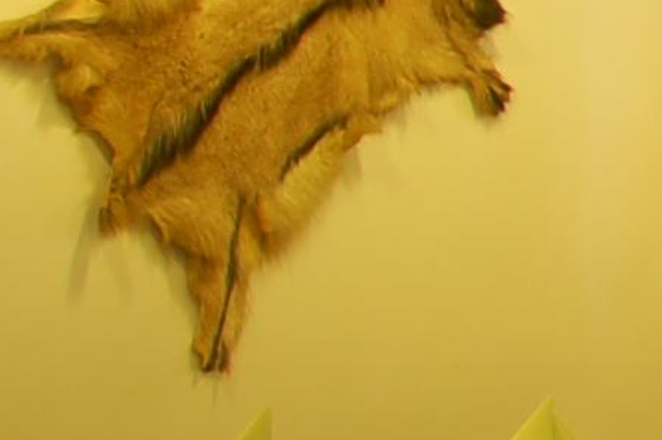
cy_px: 229
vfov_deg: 6.8
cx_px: 2078
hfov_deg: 8.3
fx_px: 3730
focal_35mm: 203
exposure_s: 1/1.3
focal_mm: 20
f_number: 5
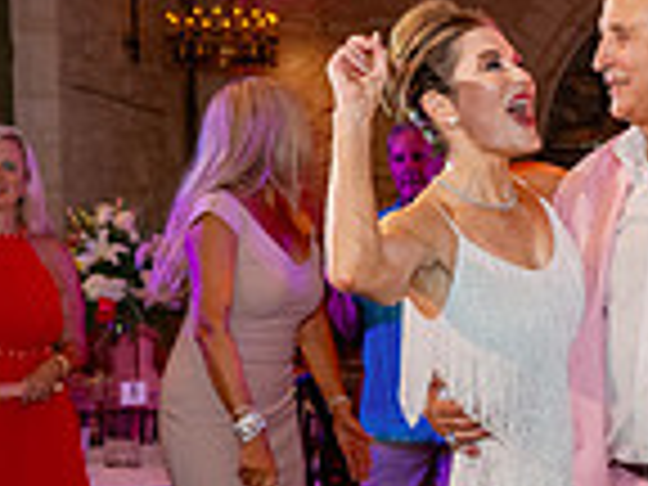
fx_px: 1741
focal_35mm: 93
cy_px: 385
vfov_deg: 15.8
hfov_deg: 20.6
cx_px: 612
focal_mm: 24
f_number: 3.5
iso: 1600
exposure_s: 1/160
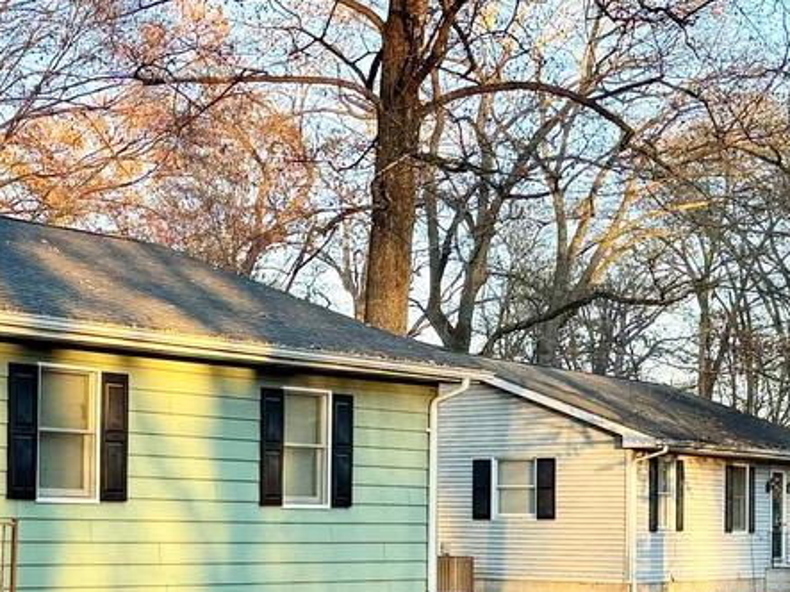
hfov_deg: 23.0
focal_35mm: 78
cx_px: -148
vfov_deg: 18.7
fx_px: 1780
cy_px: 492
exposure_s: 1/426
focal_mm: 6.76
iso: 80
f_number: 1.78
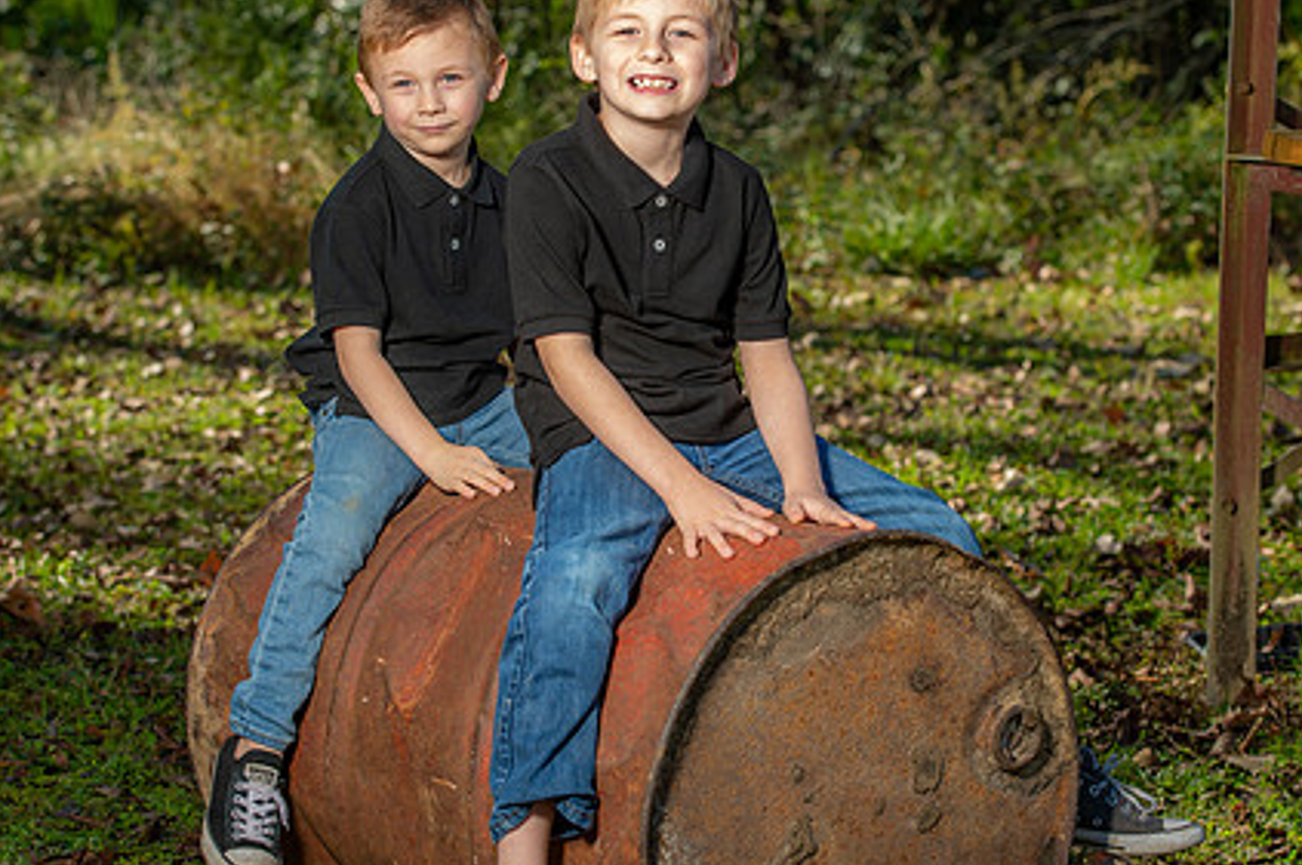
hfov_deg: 21.3
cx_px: 717
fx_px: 3468
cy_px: 419
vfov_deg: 14.2
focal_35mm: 96
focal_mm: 70
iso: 50
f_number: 5
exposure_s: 1/250
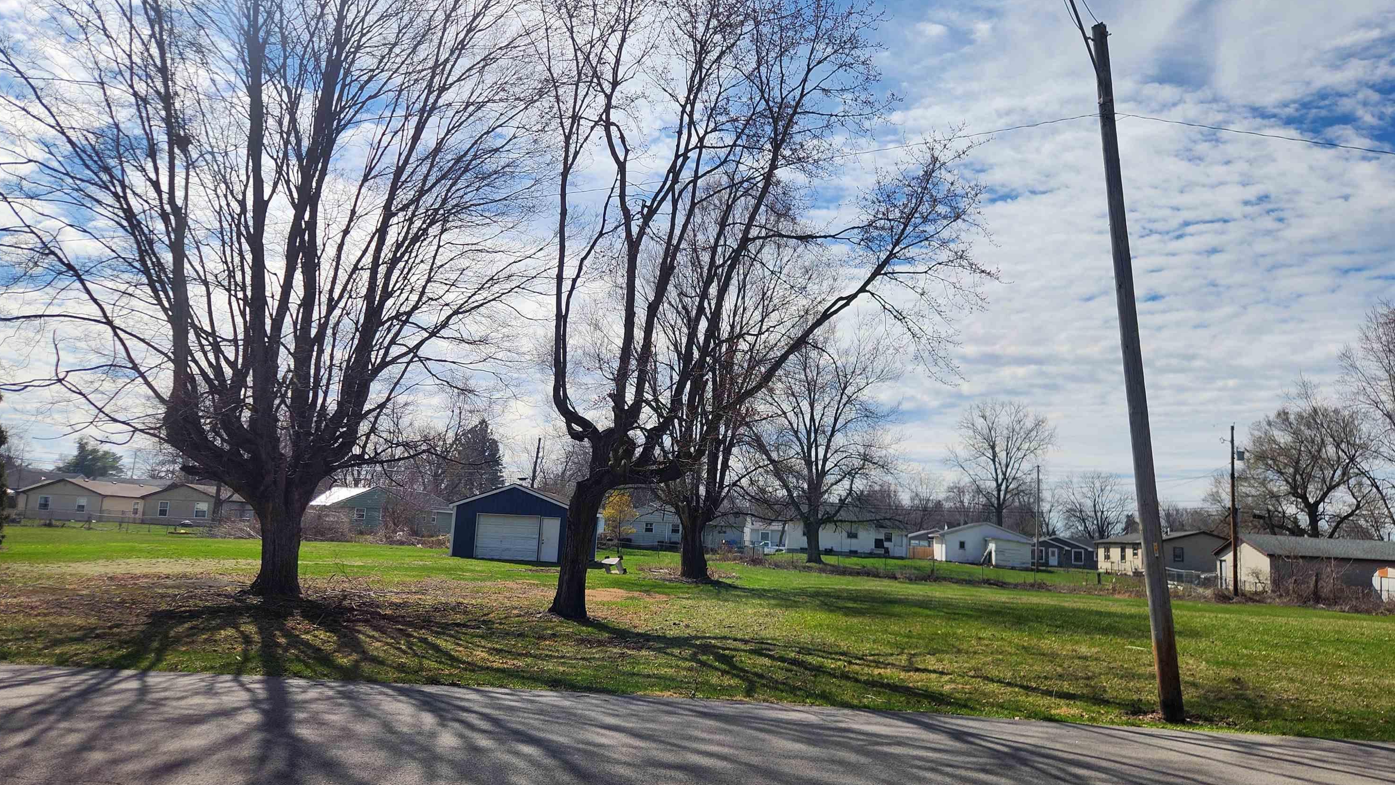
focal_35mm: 26
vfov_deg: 44.4
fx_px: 962
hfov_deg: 71.9
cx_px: 710
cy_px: 405
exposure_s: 1/4043
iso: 20
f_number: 1.8
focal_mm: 5.4
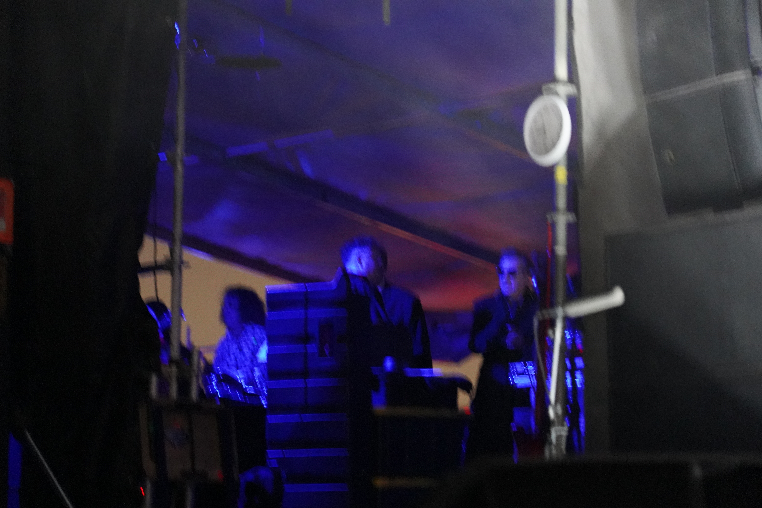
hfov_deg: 19.5
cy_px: 254
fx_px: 2222
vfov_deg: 13.0
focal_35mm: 105
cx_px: 381
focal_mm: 105
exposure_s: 1/20
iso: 12800
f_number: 4
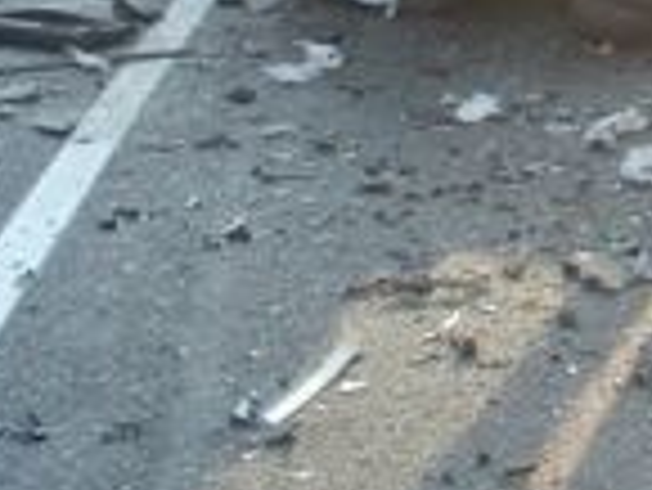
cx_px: 796
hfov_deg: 18.7
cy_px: 85
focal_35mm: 99
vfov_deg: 14.9
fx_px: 1866
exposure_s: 1/250
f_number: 3.5
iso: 100
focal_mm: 6.3
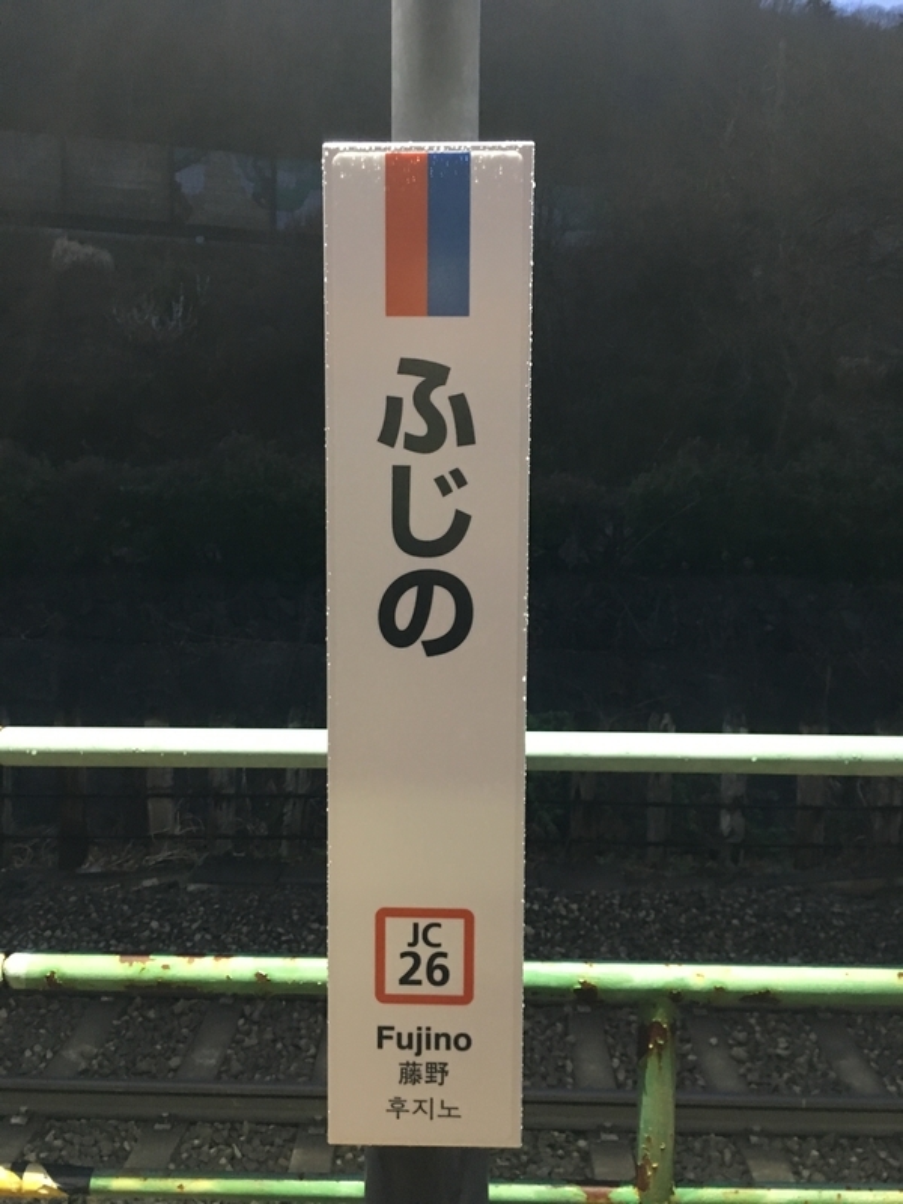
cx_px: 452
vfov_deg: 61.7
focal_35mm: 29
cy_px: 602
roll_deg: -0.7
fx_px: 1009
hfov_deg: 48.2
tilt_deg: -4.4
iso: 200
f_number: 2.2
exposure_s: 1/17
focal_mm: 4.15
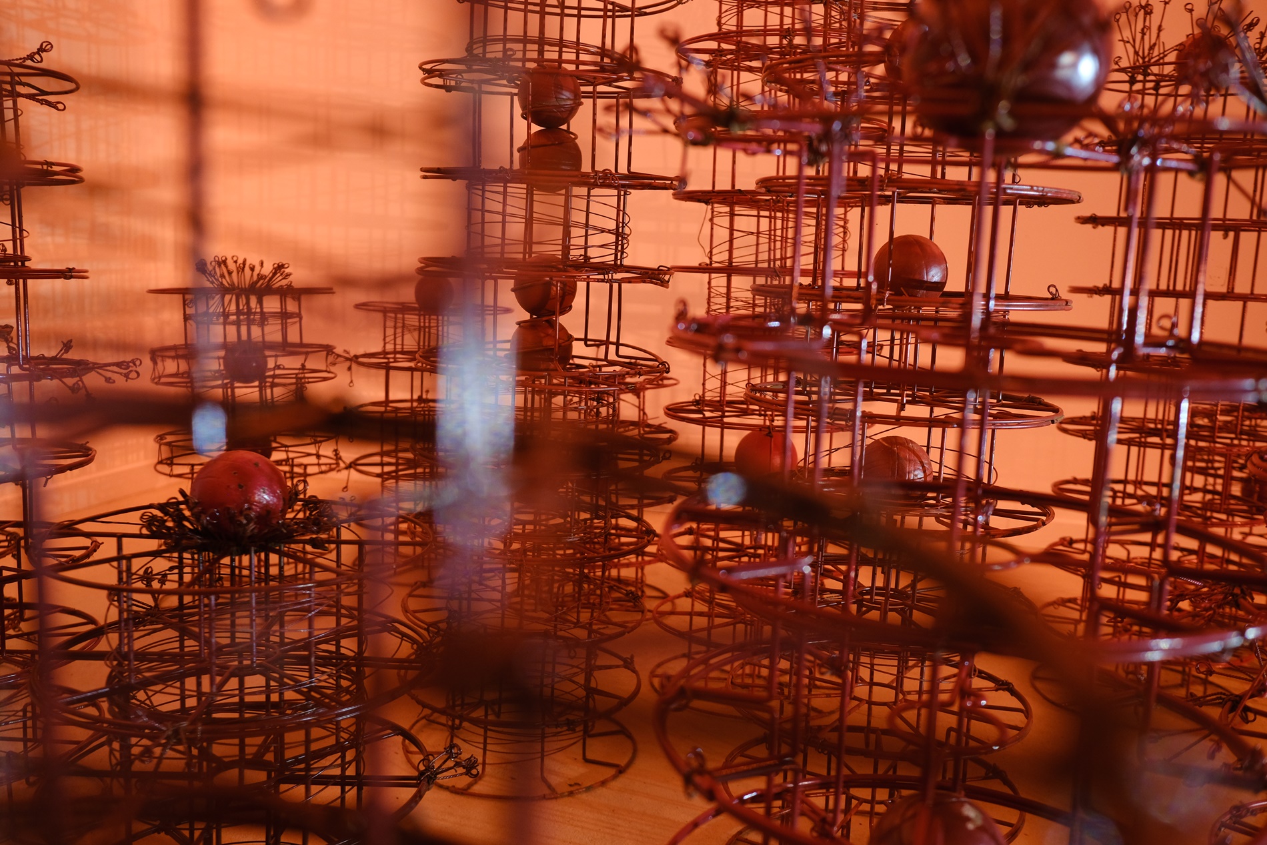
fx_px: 1232
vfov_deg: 37.9
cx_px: 634
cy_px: 422
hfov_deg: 54.4
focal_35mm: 35
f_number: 3.2
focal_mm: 23
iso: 1000
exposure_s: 1/45
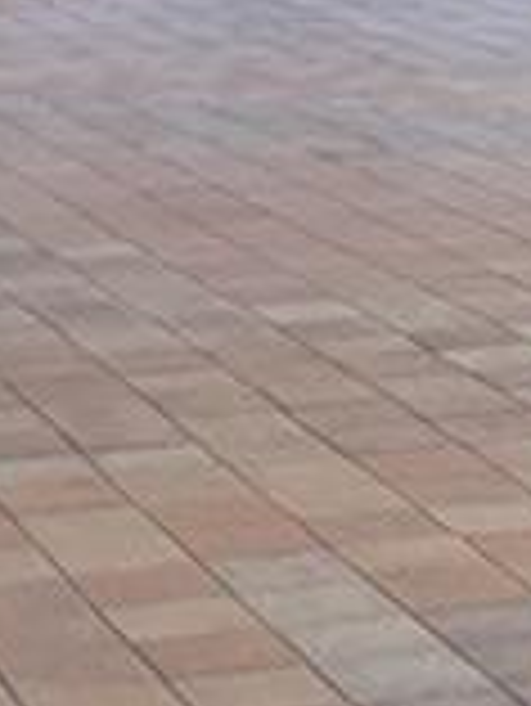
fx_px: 4065
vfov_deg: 9.8
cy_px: -157
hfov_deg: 7.4
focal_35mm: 199
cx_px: 603
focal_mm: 5.4
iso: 200
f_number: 1.8
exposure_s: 1/40
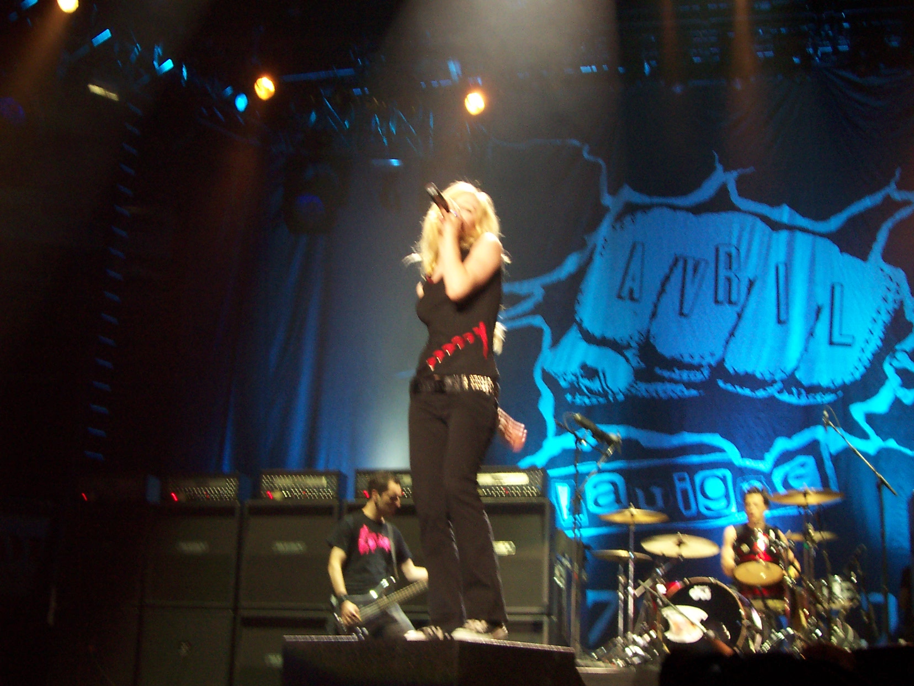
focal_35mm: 46
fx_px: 1215
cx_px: 457
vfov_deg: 31.5
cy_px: 343
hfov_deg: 41.2
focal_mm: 7
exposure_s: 1/45
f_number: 3
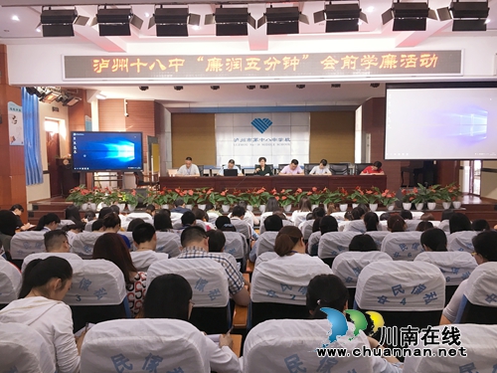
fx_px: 416
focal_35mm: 29
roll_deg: +0.5
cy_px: 186
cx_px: 248
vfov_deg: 48.2
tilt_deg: -3.4
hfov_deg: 61.7
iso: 80
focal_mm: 4.15
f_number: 2.2
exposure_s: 1/33
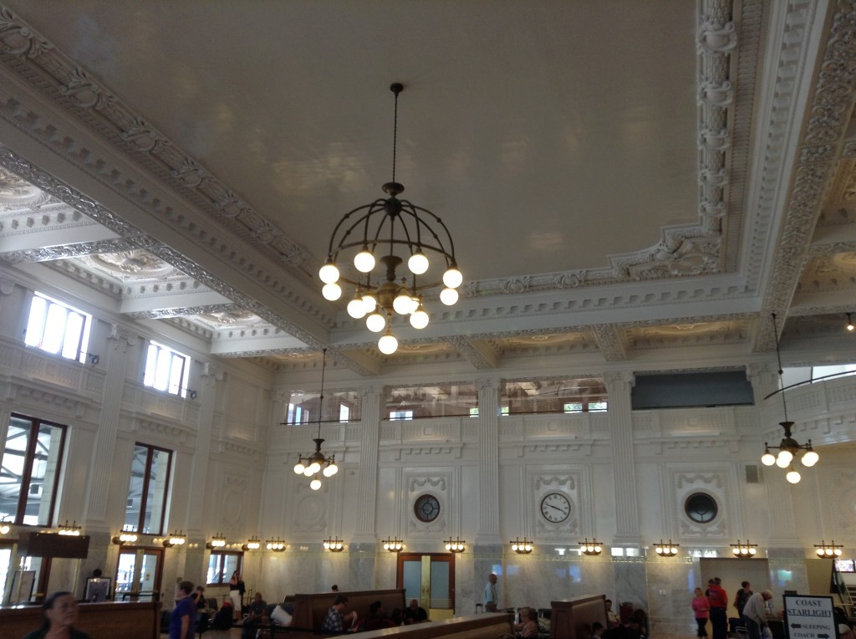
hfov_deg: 55.4
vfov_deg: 42.8
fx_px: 815
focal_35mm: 33
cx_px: 428
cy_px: 320
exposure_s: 1/24
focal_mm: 3.3
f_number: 2.4
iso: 40
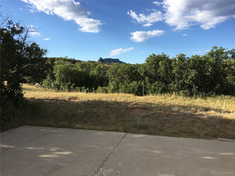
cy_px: 88
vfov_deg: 48.2
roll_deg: +0.0
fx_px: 197
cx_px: 118
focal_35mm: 29
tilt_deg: -5.5
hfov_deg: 61.7
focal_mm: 4.15
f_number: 2.2
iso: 25
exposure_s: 1/1148
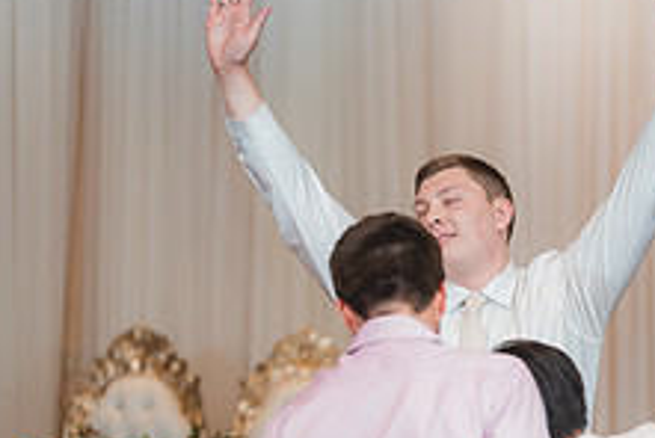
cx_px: 563
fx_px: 2387
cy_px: 410
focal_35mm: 131
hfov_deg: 15.5
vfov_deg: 10.4
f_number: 1.2
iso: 80
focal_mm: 50
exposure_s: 1/250
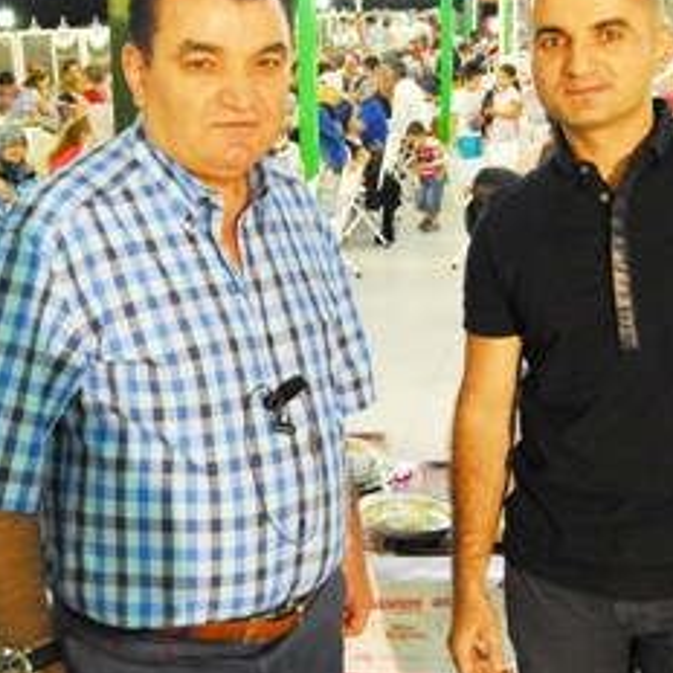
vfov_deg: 26.8
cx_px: 363
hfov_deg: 26.9
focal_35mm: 64
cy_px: 249
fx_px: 1408
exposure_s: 1/10
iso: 1600
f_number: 5.6
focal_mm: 26
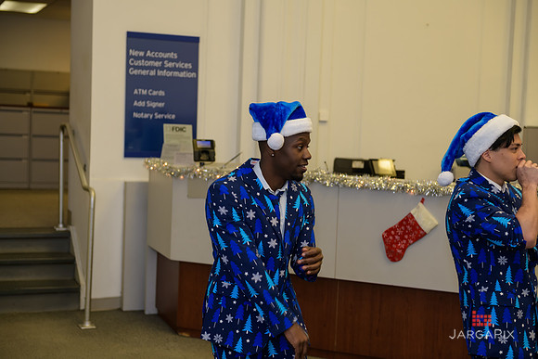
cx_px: 269
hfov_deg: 34.5
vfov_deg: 23.4
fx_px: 867
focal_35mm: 58
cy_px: 180
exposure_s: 1/125
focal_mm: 58
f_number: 3.2
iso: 400
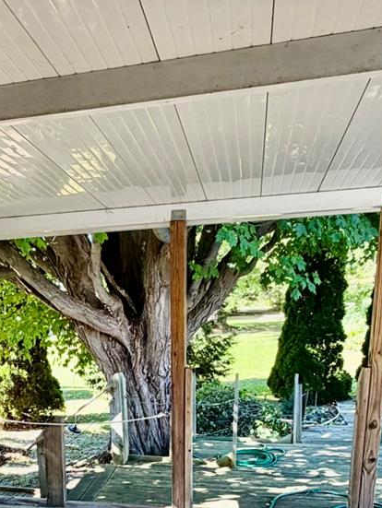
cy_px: 435
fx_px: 573
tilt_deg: -14.4
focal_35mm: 39
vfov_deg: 44.5
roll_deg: +2.3
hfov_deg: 35.8
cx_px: 85
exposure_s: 1/121
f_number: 2.2
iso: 100
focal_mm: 2.22
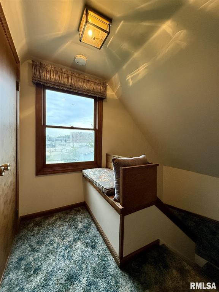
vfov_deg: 102.1
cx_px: 110
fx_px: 118
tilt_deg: -2.1
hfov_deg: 85.7
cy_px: 146
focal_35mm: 14
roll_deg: -1.3
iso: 640
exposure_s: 1/120
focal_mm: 2.22
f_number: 2.2
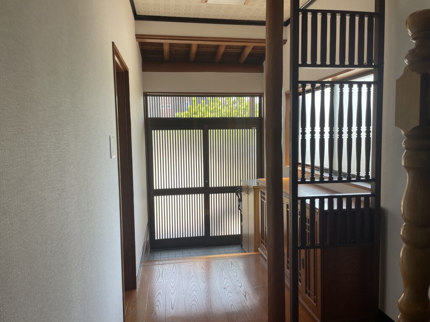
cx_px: 215
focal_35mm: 26
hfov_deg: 67.3
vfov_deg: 53.1
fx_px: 323
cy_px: 161
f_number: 1.6
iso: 40
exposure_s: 1/121
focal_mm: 4.2
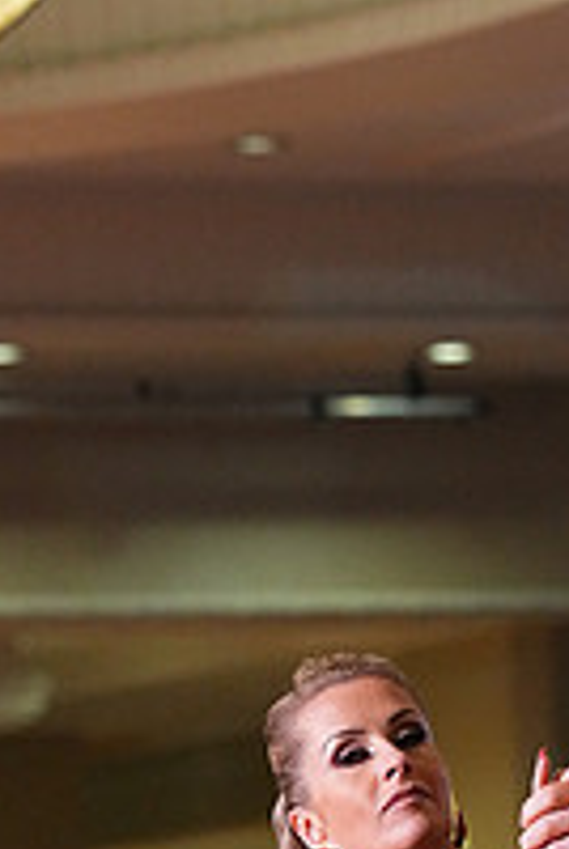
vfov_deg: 5.0
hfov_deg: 3.4
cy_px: 1227
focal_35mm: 408
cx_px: 749
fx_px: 9639
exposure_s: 1/400
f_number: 5
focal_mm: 141
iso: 6400
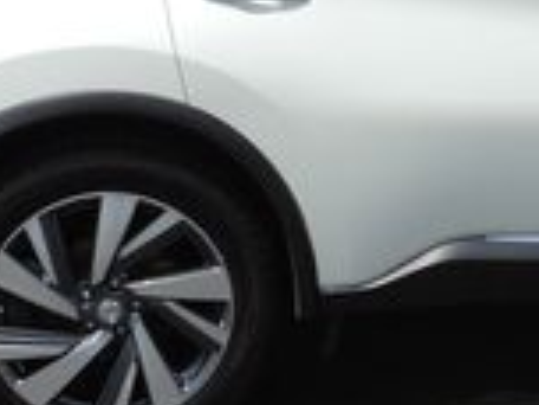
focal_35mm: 101
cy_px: 107
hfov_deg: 18.9
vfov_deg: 14.6
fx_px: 1573
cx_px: 543
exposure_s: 1/1250
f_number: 3.3
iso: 80
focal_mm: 4.3
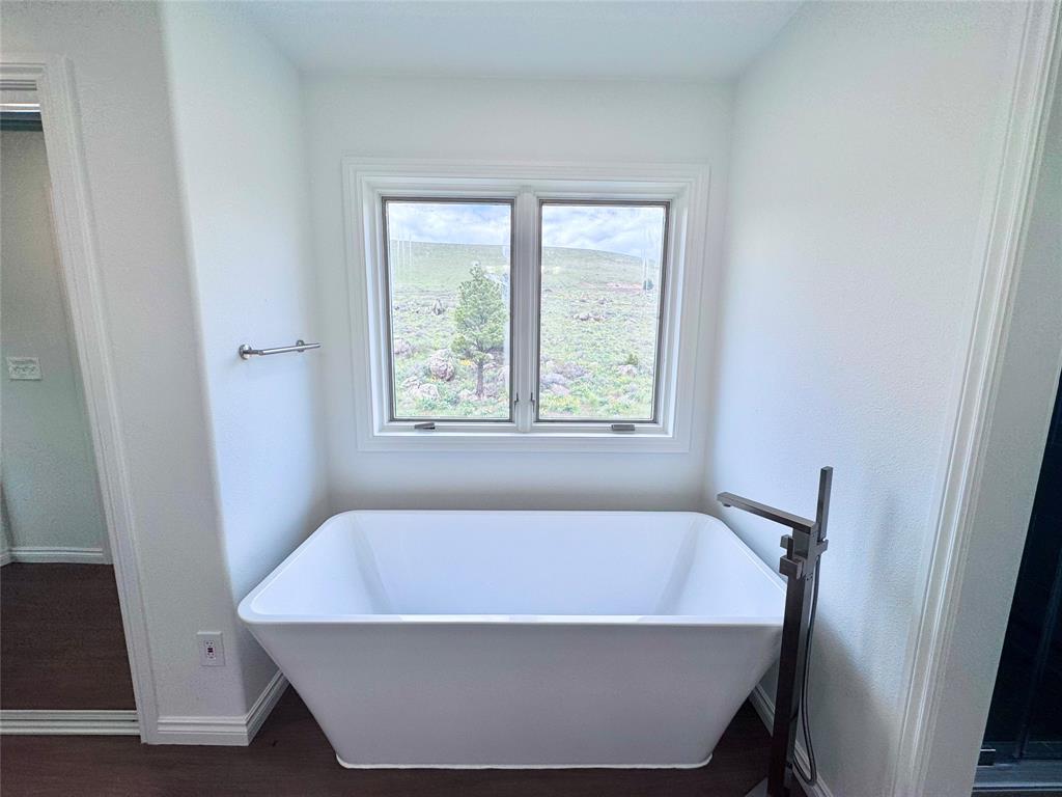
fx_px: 430
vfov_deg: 85.7
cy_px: 398
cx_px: 531
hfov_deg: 102.1
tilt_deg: -9.3
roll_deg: -1.1
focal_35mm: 14
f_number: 2.2
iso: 40
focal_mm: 2.22
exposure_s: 1/405
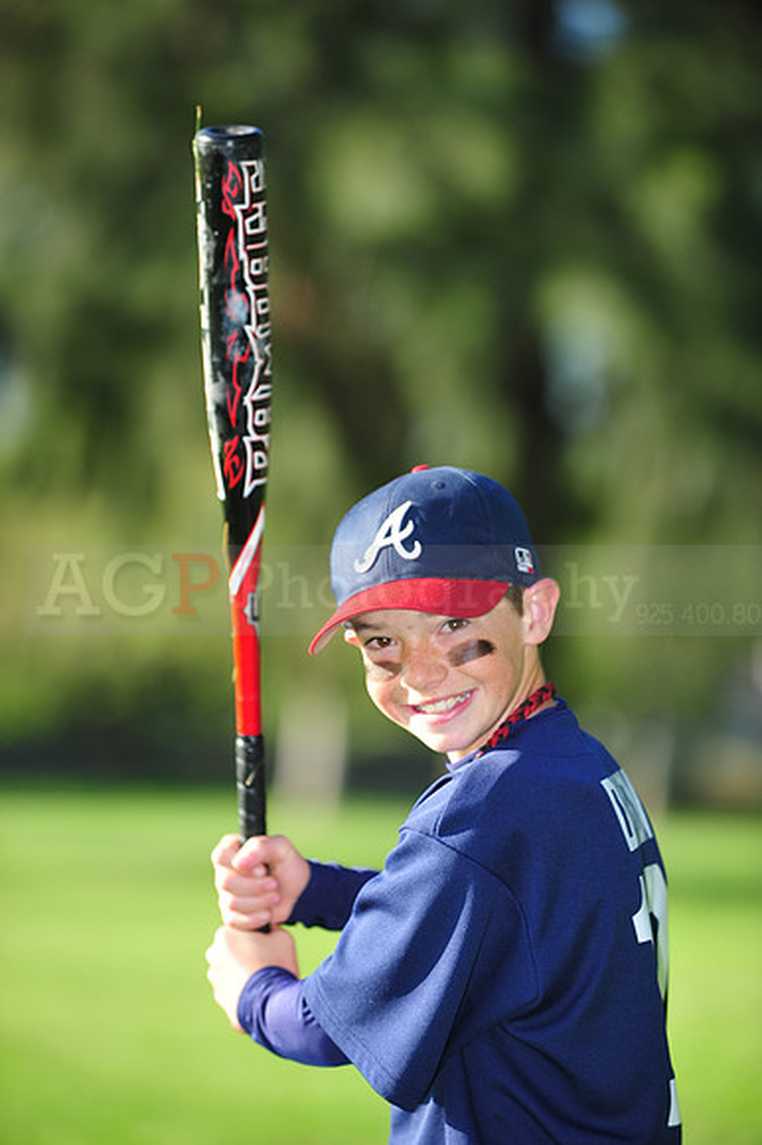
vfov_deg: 10.3
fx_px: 6357
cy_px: 572
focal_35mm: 200
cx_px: 381
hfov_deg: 6.9
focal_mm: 200
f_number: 4
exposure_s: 1/500
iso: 200
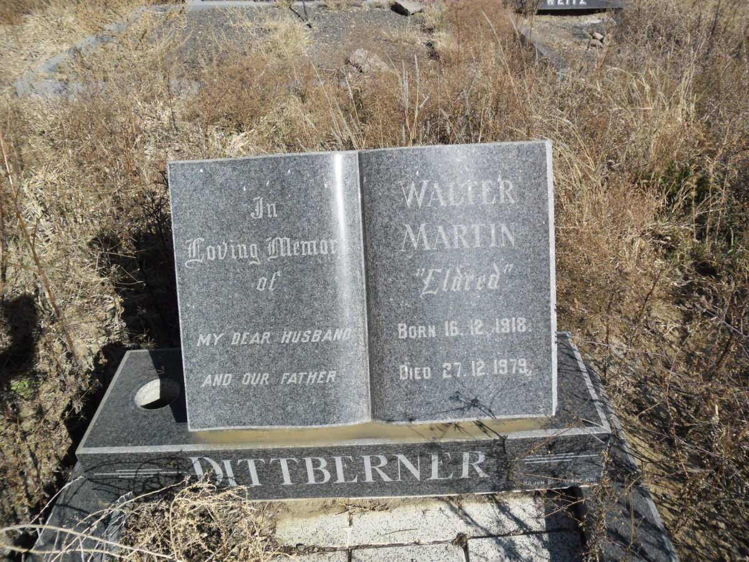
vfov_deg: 51.4
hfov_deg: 65.3
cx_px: 374
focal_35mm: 27
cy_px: 281
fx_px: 584
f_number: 3.5
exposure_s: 1/1000
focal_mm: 4.9
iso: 80
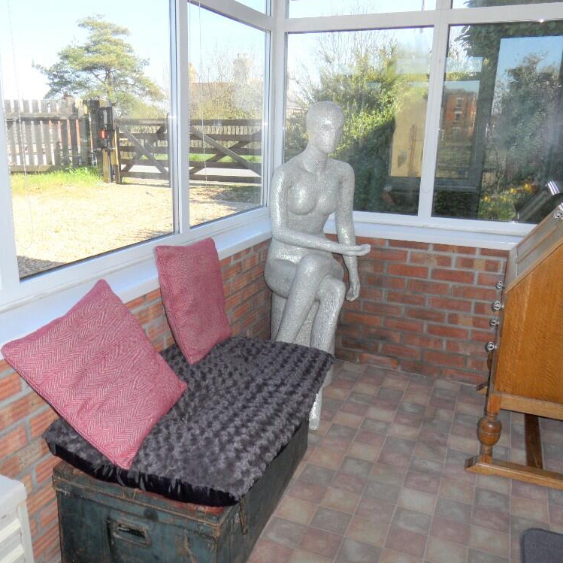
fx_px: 534
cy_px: 283
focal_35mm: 29
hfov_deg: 55.6
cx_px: 271
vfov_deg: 55.6
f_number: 3.2
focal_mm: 3.9
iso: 80
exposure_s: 1/350
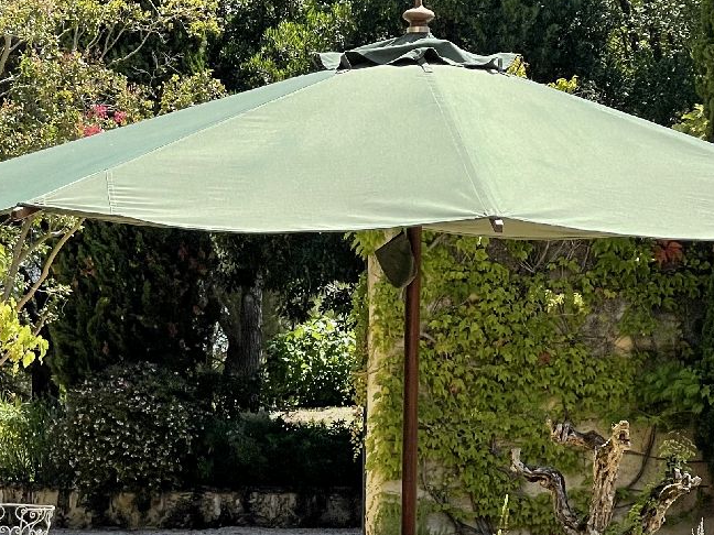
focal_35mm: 158
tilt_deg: +0.1
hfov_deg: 12.5
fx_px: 3259
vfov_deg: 9.4
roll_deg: -1.2
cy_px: 402
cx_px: 180
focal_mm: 7.5
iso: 20
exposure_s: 1/779
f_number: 2.2
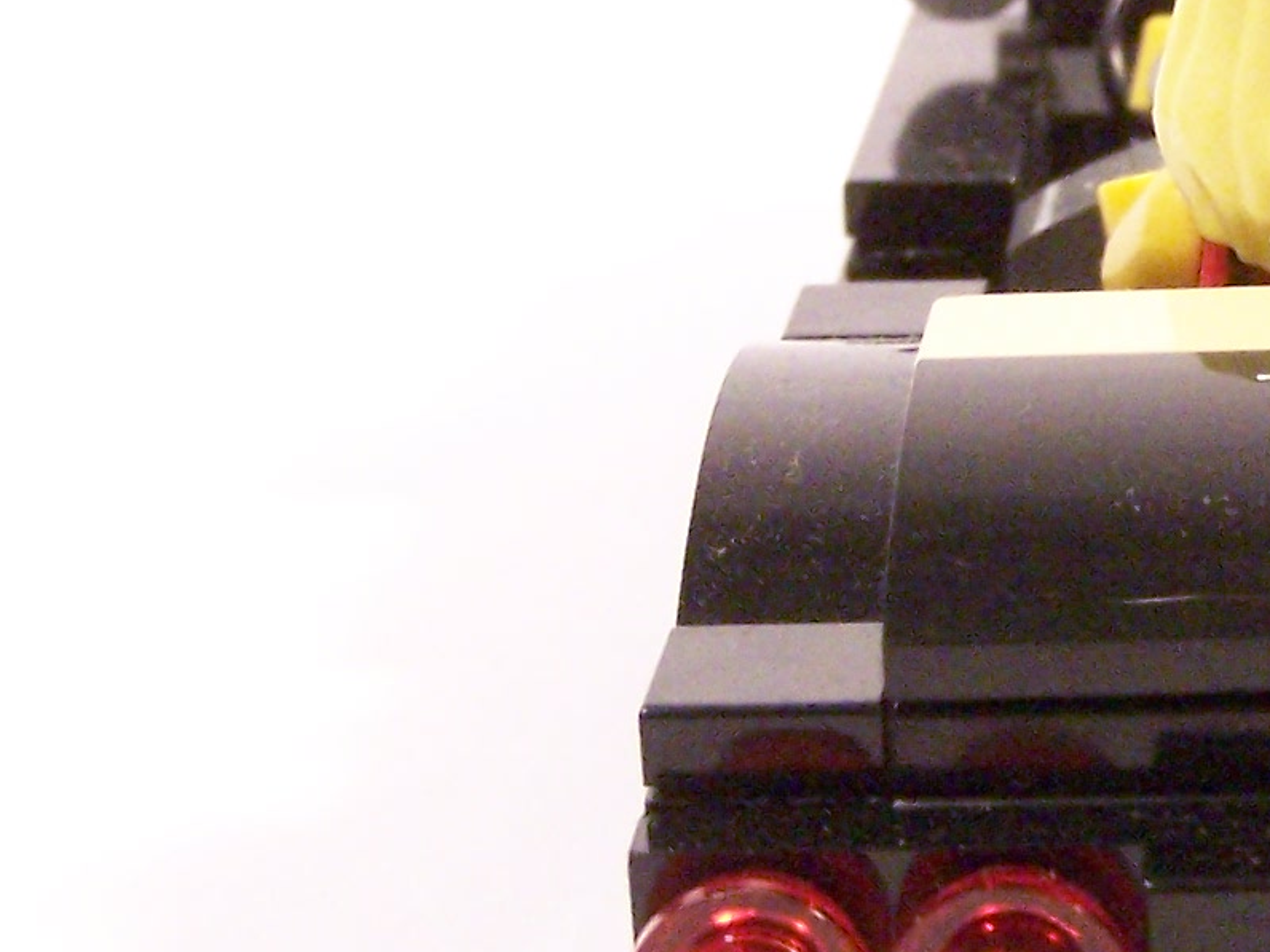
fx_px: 4513
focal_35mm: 123
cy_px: 260
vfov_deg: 12.0
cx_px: 1402
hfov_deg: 15.6
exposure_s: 1/30
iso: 400
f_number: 3.6
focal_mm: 6.3
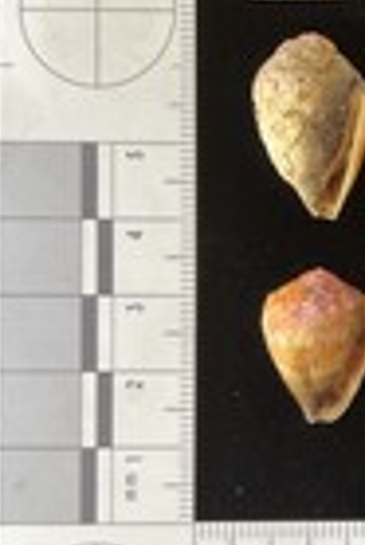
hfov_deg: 16.6
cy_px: 308
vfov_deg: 26.6
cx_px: 518
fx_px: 1153
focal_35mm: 76
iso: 100
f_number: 1.8
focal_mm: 3
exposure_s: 1/60
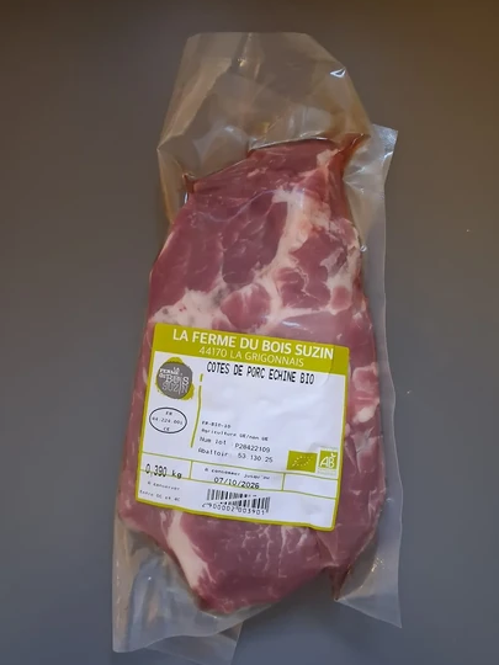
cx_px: 258
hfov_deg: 46.8
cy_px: 352
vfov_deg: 59.9
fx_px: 577
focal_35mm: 30
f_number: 1.8
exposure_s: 1/33.3
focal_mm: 4
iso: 500
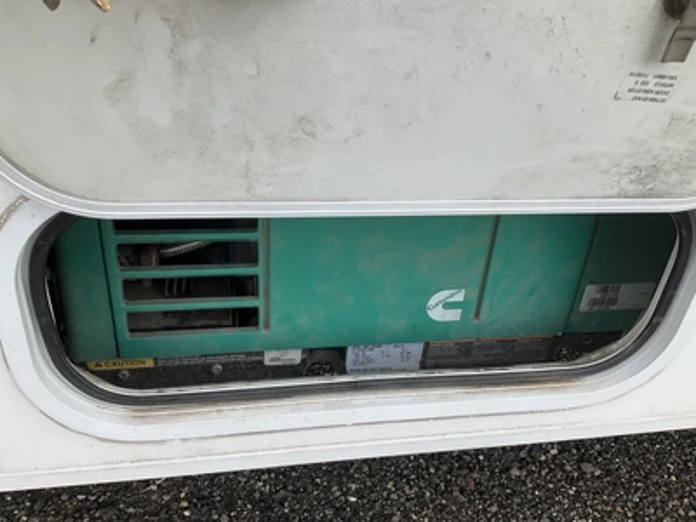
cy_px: 261
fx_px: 583
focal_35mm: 29
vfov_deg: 48.2
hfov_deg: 61.7
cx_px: 348
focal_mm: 3
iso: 25
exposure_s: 1/620
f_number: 1.8
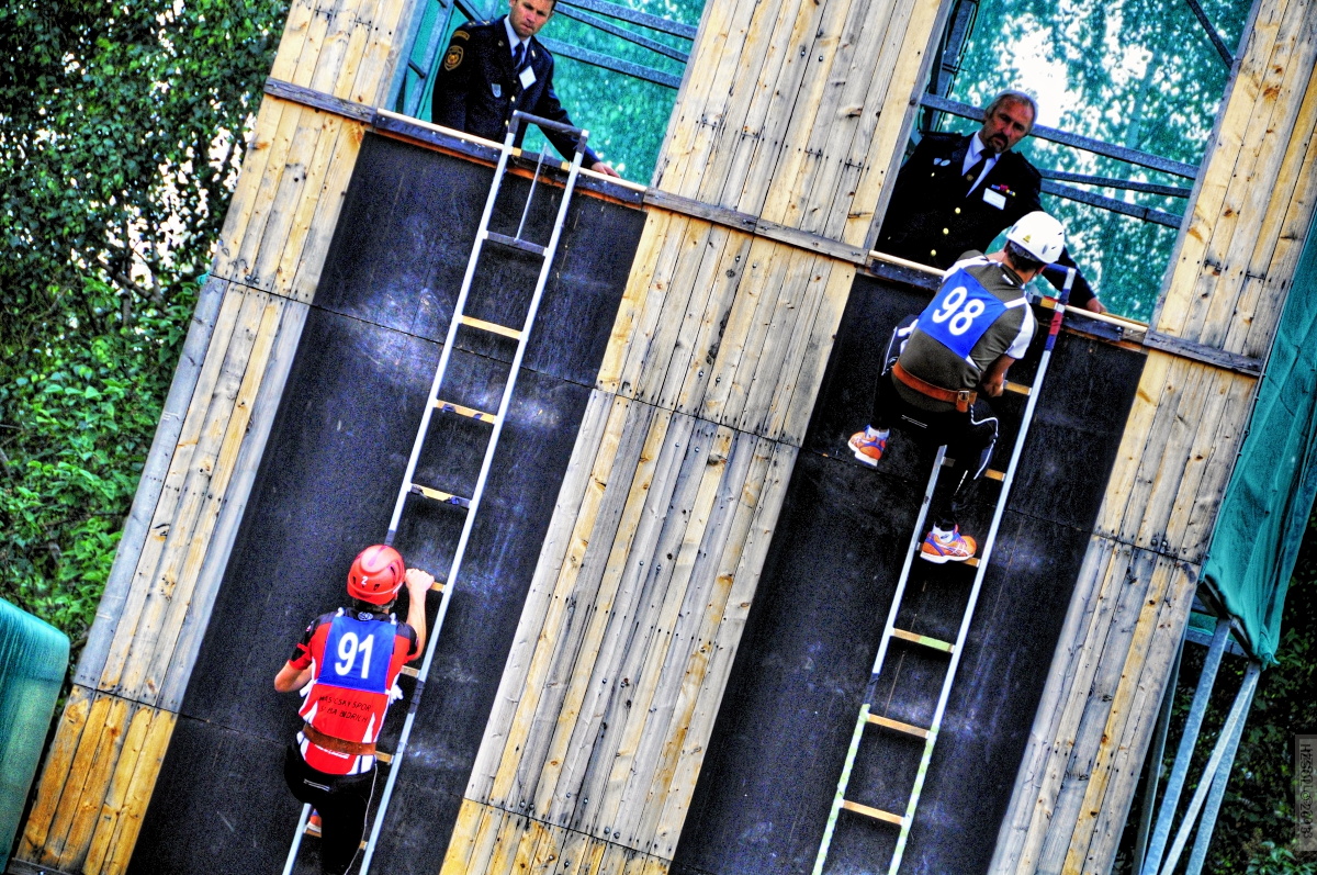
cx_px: 658
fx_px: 7125
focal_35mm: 195
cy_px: 438
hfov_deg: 10.6
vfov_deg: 7.0
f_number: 5.6
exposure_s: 1/1000
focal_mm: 130
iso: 560
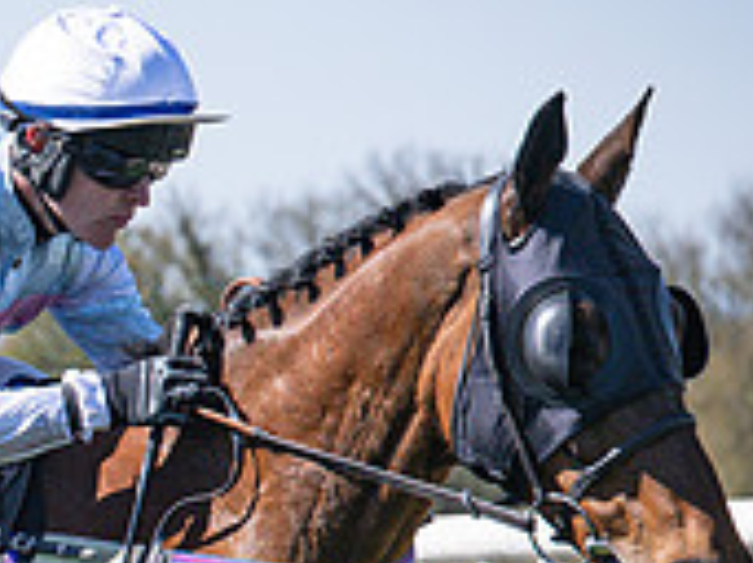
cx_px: -136
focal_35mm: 543
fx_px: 11804
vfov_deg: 2.7
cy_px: 1098
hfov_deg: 3.6
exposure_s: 1/2000
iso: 250
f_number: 5
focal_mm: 89
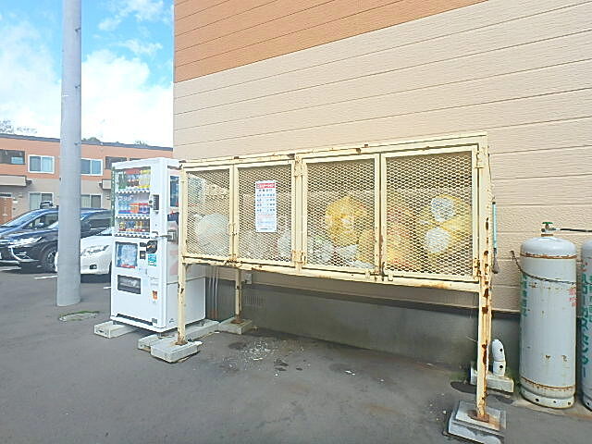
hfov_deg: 79.0
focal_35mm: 21
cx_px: 296
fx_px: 359
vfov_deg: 63.4
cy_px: 222
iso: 125
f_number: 3.5
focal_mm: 3.7
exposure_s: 1/640
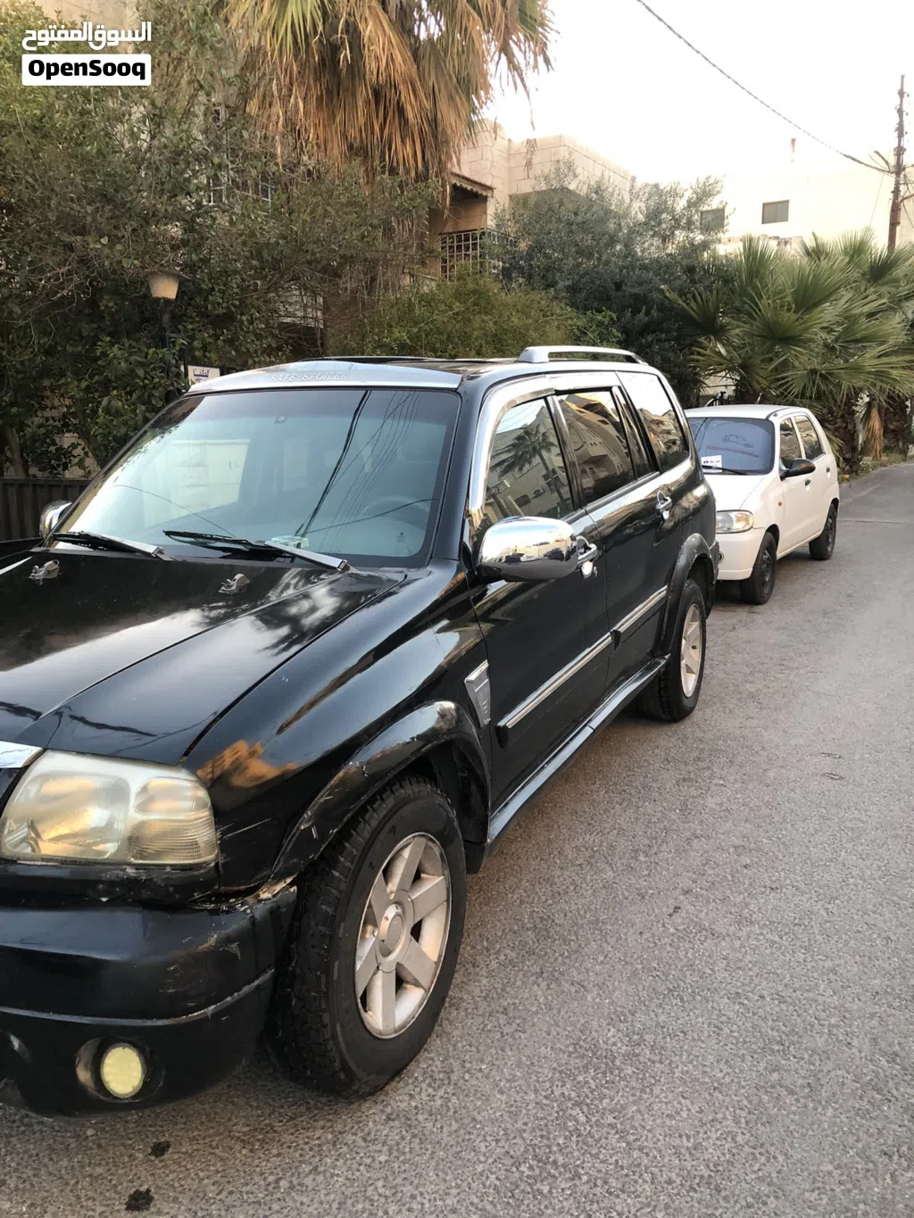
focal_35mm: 28
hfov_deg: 49.8
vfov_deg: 63.4
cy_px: 609
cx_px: 457
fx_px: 986
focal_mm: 4
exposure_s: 1/30
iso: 25
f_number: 1.8
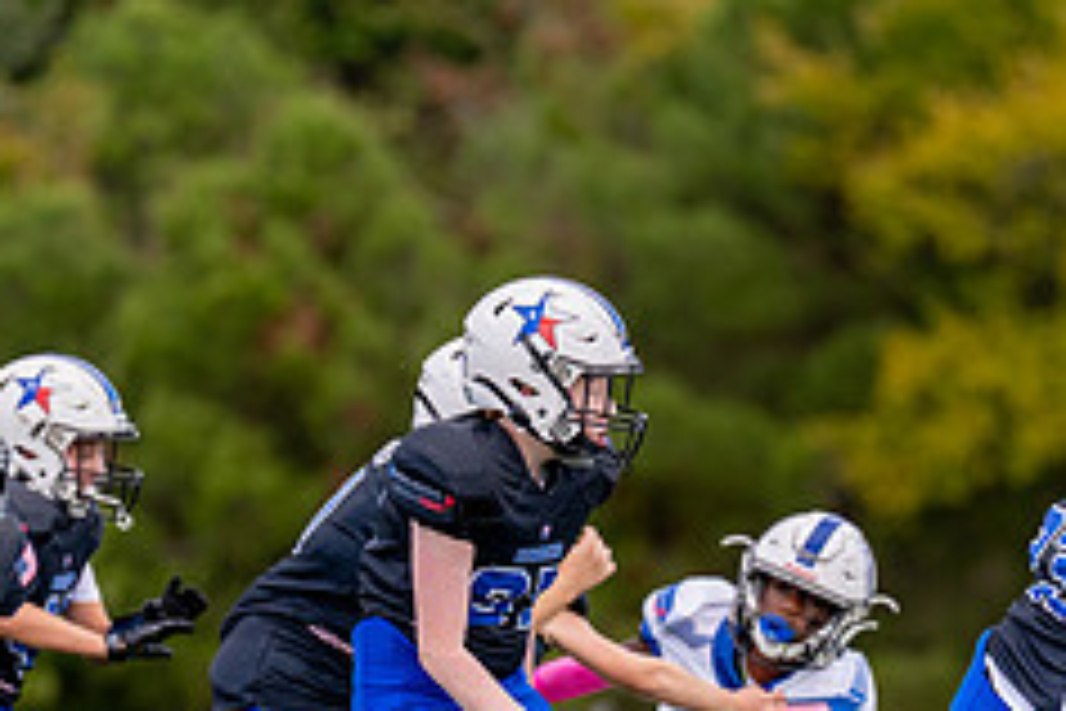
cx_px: 610
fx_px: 18802
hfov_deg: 3.2
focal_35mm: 635
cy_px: 553
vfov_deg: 2.2
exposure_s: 1/3200
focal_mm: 200
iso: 400
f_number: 2.8
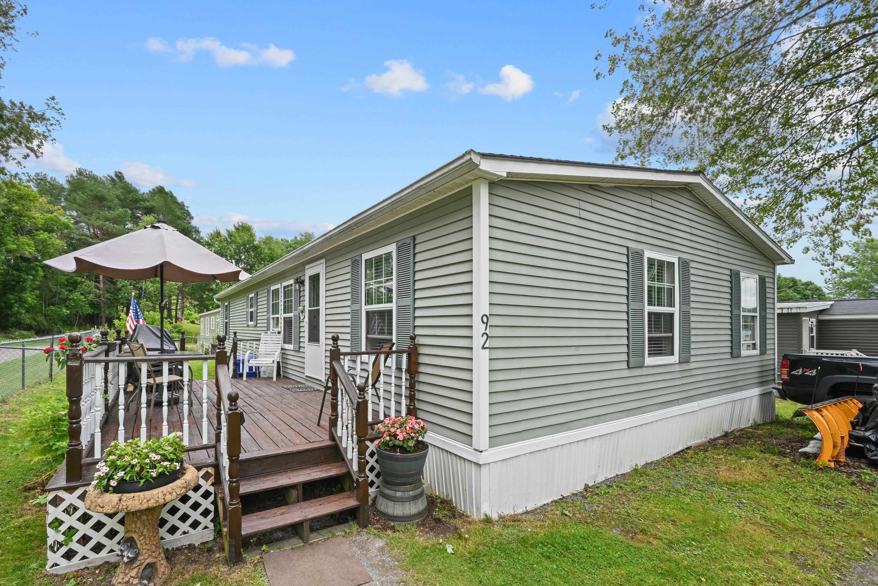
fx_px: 366
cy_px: 276
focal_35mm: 15
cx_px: 412
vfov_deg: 77.2
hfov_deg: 100.3
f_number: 14
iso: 100
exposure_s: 1/15
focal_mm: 14
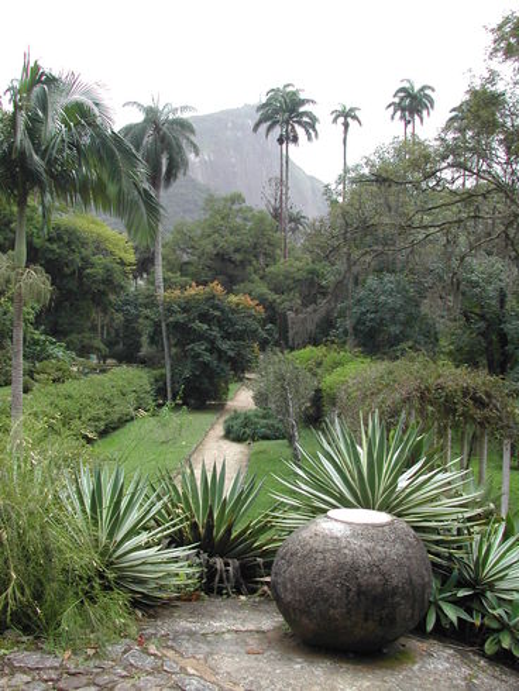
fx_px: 759
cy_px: 346
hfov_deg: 37.8
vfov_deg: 49.0
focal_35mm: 38
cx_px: 260
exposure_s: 1/120
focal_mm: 8
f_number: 7.6
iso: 100
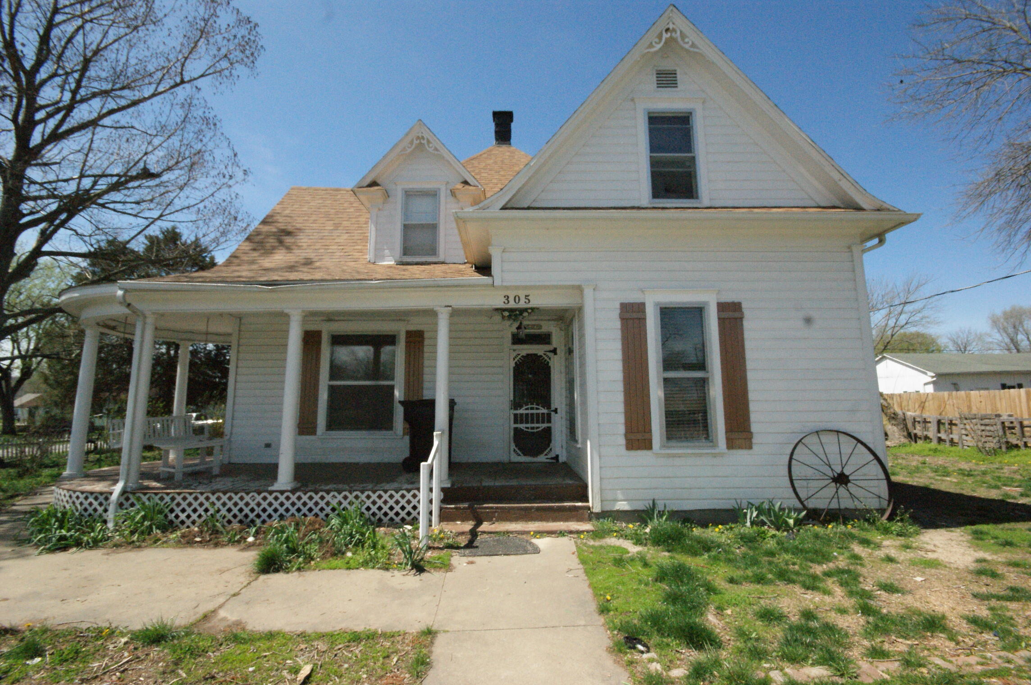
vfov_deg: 77.2
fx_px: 429
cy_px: 342
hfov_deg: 100.5
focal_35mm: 15
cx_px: 516
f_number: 13
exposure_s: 1/1250
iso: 1600
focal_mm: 10
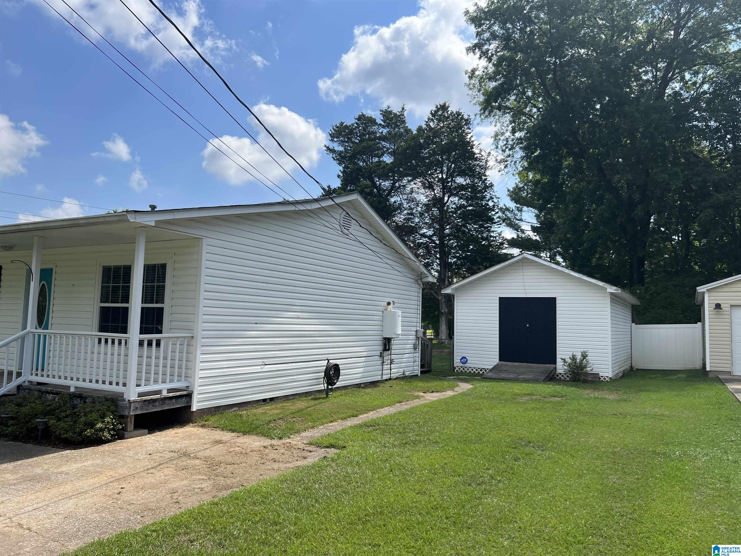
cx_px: 370
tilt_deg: +4.2
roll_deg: -1.9
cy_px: 278
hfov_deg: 67.3
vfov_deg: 53.1
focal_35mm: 26
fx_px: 557
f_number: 1.5
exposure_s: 1/4630
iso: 50
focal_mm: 5.7
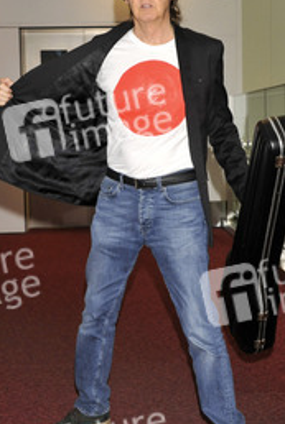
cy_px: 205
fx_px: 769
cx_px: 136
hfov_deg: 21.0
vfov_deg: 30.9
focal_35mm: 65
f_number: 5.6
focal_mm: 42
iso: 2000
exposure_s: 1/250
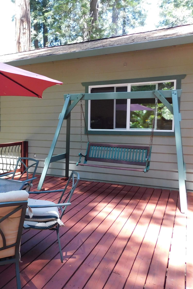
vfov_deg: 55.8
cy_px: 146
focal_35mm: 34
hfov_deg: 36.2
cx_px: 15
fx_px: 273
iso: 125
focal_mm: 4.1
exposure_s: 1/80
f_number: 3
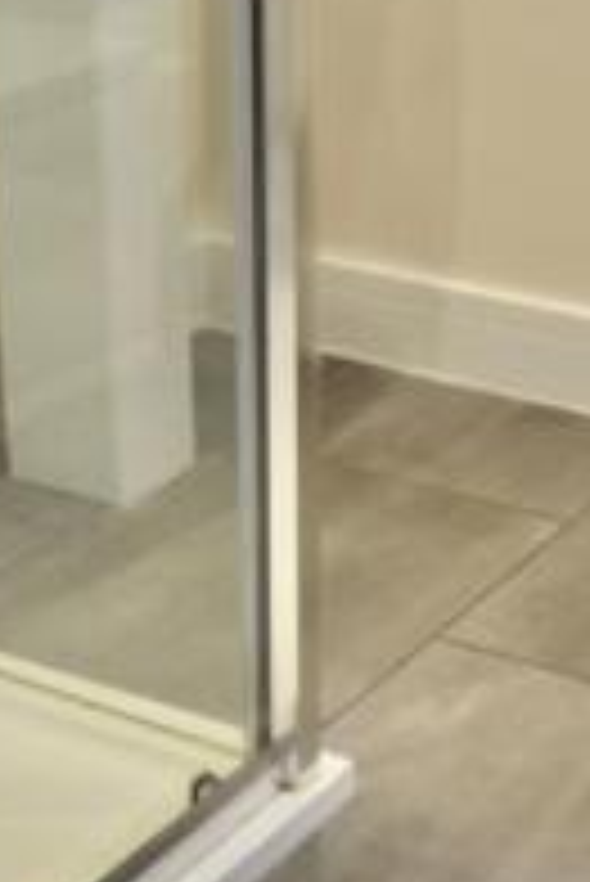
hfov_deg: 15.1
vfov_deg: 22.6
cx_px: 486
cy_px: 333
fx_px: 2208
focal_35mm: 90
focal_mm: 18
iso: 720
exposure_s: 1/60
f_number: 4
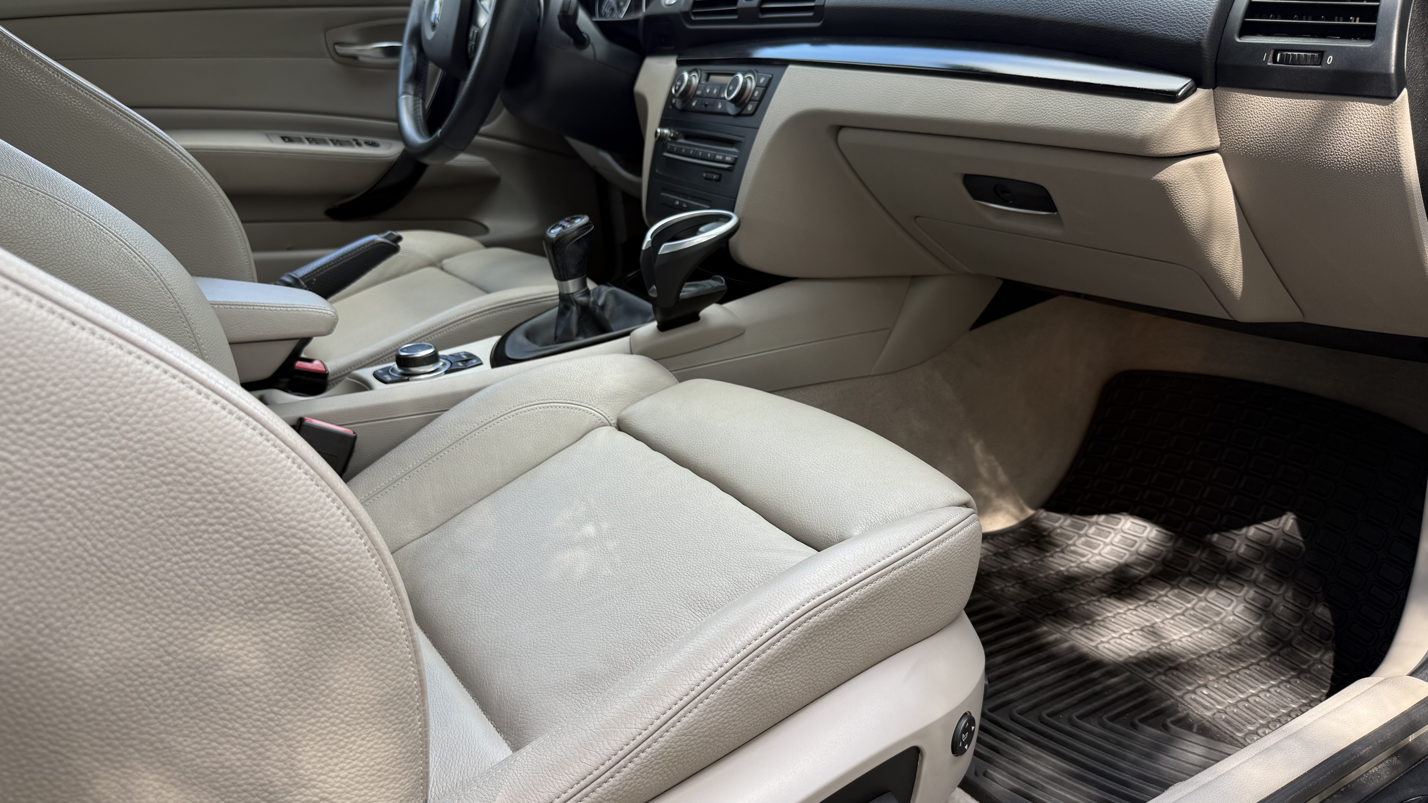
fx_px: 1022
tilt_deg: -18.2
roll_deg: +2.9
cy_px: 407
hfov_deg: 69.9
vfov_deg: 42.9
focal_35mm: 27
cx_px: 699
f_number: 1.78
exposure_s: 1/212
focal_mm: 6.76
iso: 64
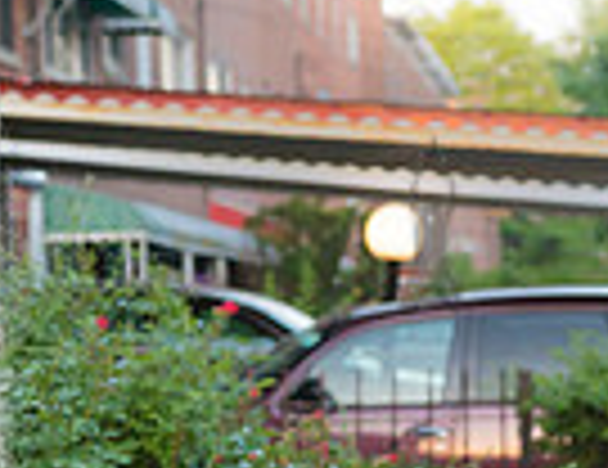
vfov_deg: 9.2
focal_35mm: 160
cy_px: 713
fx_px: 2838
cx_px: 479
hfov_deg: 12.2
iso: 1000
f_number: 4.5
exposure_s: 1/320
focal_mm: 34
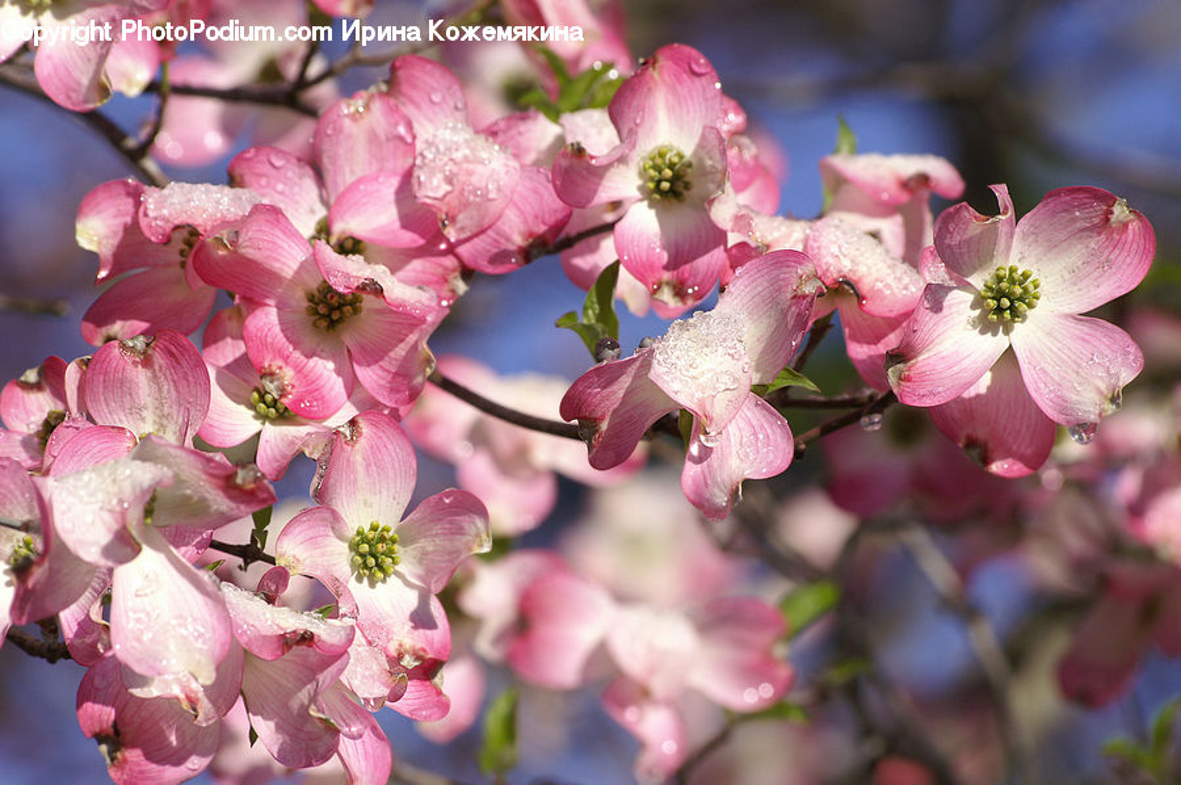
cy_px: 392
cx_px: 590
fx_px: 9831
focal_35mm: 300
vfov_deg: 4.6
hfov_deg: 6.9
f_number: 11
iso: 400
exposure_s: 1/1000
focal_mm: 200
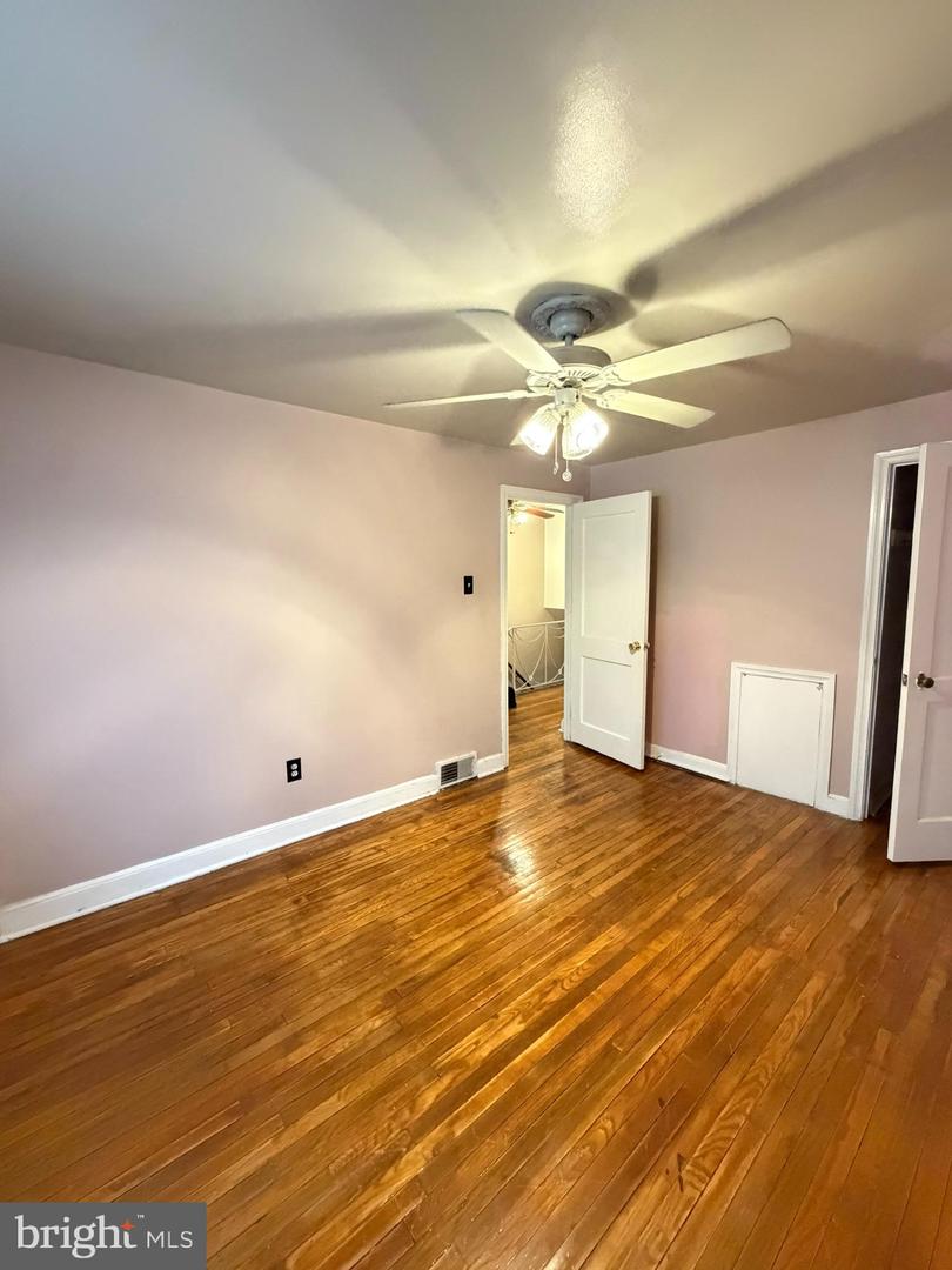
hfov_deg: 85.7
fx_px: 513
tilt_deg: -6.3
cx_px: 476
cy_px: 635
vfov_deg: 102.1
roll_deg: +0.8
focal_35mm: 14
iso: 1000
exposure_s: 1/60
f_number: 2.2
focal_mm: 2.22
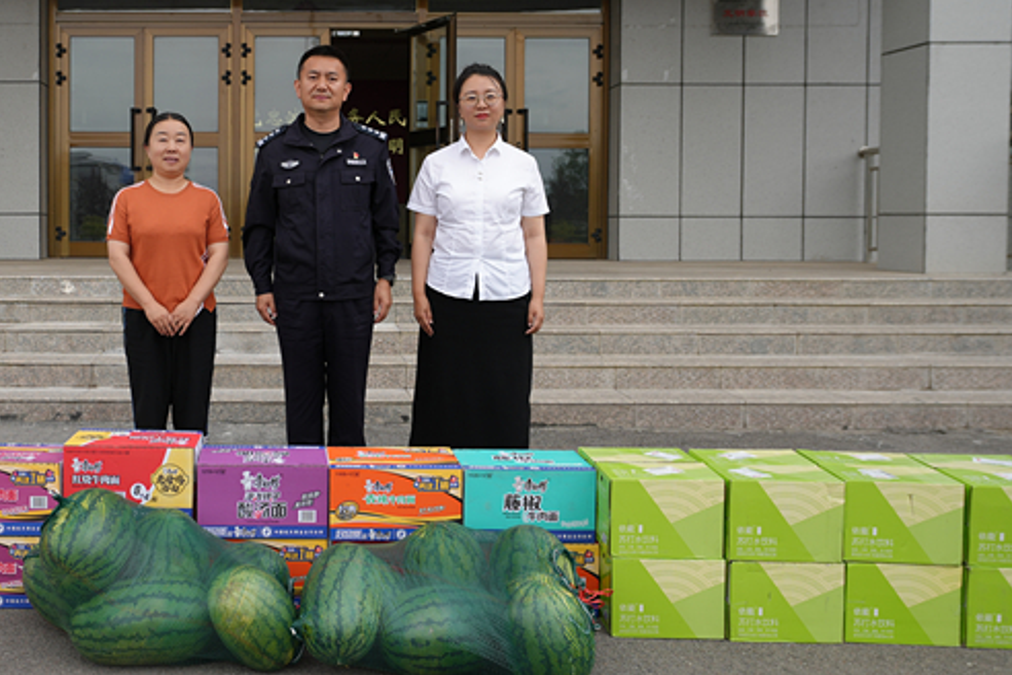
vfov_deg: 34.0
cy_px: 256
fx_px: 1096
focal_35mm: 39
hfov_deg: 47.9
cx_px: 267
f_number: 4
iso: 100
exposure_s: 1/160
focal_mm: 24
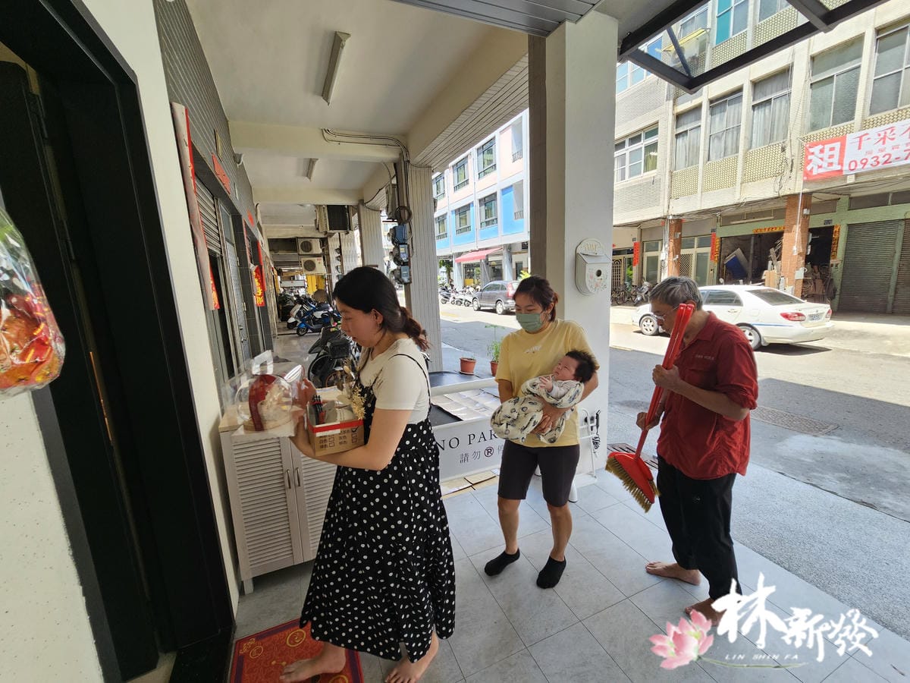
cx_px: 455
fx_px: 342
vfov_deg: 89.9
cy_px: 342
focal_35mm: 13
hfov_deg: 106.2
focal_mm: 2.2
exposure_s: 1/180
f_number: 2.2
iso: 50
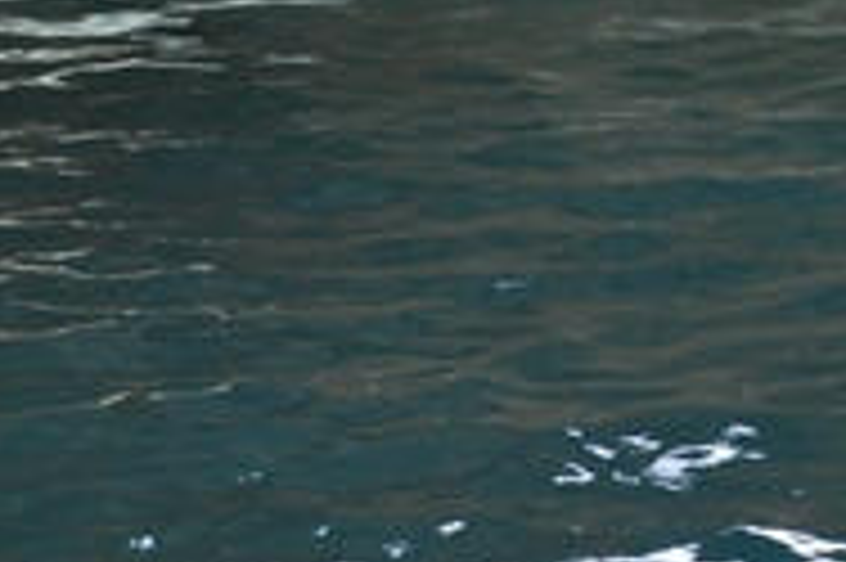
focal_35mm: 446
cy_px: 389
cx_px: 1786
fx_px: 10472
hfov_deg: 4.5
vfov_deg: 3.1
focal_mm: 70
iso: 1600
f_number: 4.5
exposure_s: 1/400
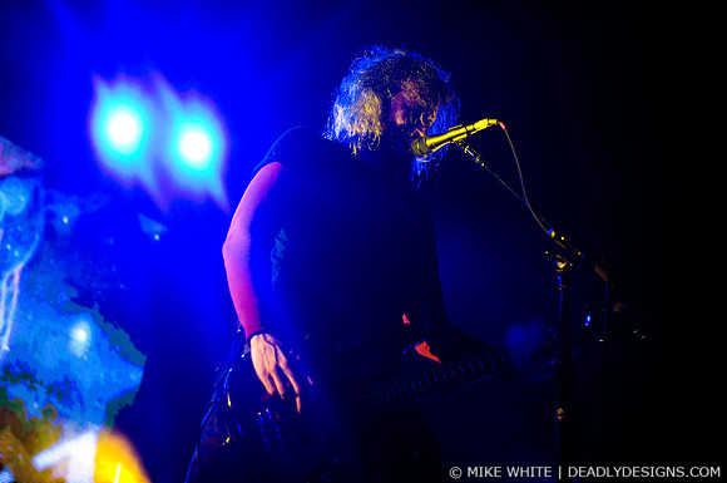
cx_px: 364
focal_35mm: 45
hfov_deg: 43.7
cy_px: 242
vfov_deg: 29.8
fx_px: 907
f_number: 2.8
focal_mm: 30
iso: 1000
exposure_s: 1/320
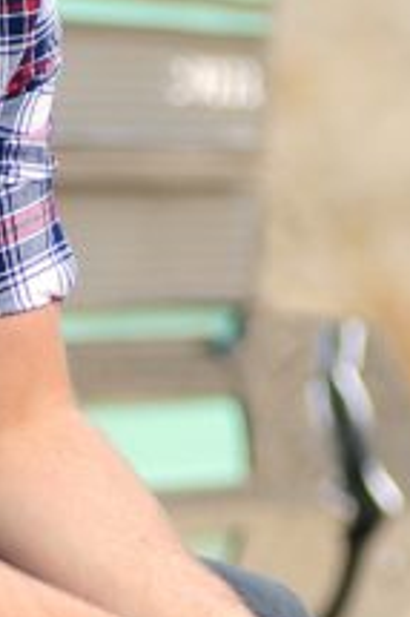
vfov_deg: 2.6
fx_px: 13842
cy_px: 565
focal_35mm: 809
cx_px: -128
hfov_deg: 1.7
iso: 200
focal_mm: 170
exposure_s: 1/640
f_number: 3.5
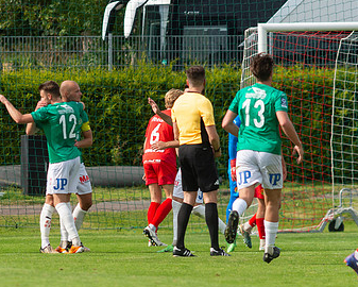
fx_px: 9298
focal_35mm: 877
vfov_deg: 1.8
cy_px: 215
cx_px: 45
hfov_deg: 2.2
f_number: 4.5
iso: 320
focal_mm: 420
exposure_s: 1/1600
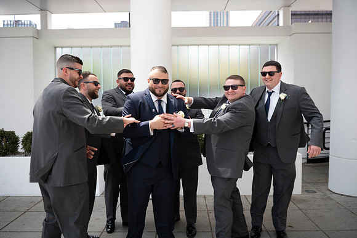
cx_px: 178
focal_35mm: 30
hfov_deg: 62.0
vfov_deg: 43.6
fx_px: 297
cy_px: 119
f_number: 2.8
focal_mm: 30
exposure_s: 1/250
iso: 50
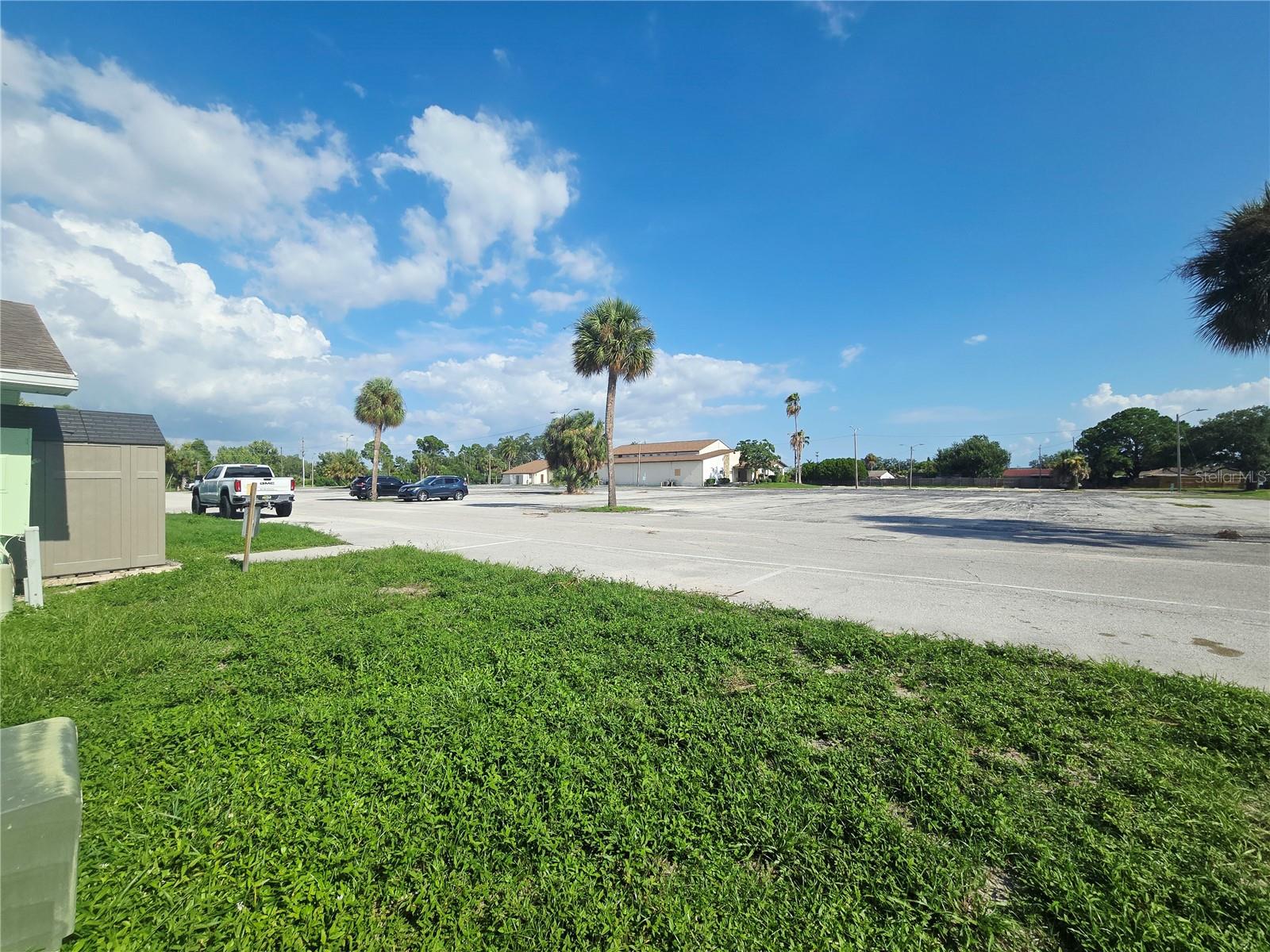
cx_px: 635
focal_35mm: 13
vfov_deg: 89.9
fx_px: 477
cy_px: 476
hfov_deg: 106.2
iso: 50
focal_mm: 2.2
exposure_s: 1/3229
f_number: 2.2
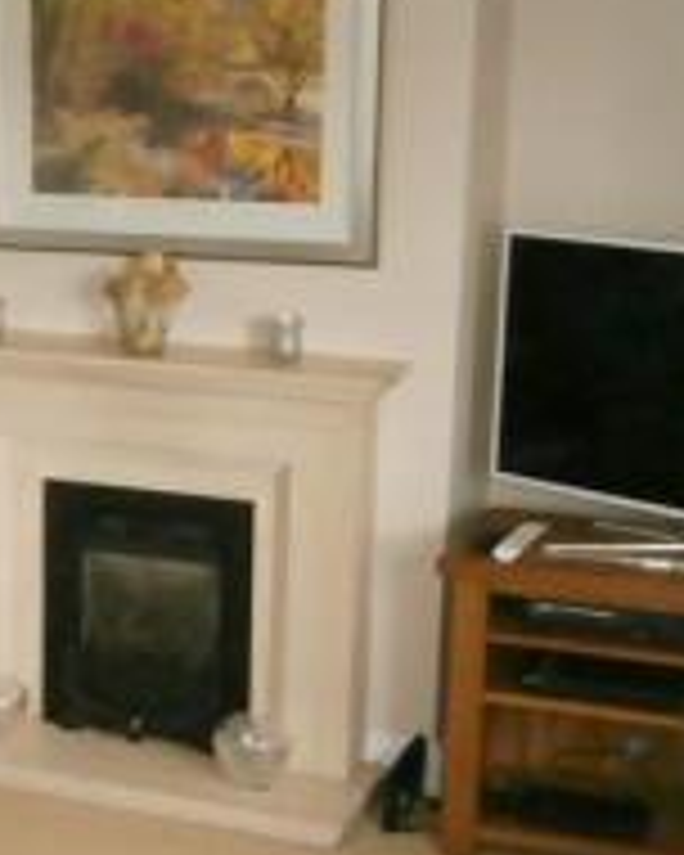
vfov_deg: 24.4
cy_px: 520
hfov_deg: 18.1
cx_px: -254
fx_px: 1974
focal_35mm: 78
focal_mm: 4.7
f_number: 2.8
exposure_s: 1/30
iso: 200
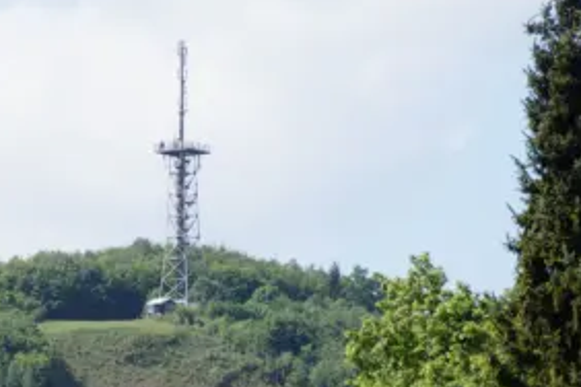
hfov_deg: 6.2
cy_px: 253
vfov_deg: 4.1
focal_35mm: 332
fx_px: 5358
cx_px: 214
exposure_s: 1/250
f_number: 6.3
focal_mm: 130
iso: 100
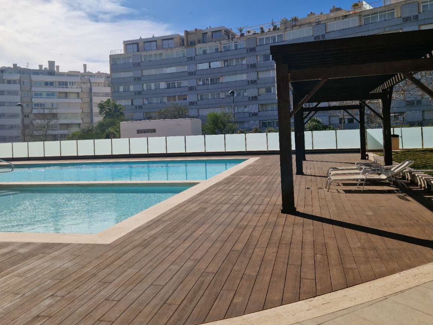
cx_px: 203
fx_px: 375
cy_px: 135
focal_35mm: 30
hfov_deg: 59.9
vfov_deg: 46.6
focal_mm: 5.4
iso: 50
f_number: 1.8
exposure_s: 1/4160
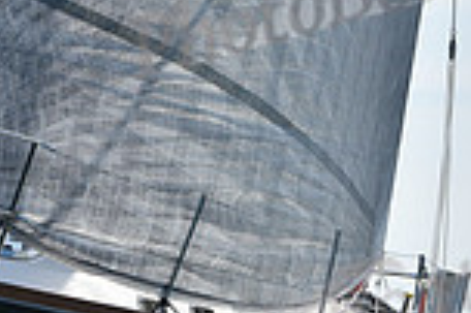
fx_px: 5594
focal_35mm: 428
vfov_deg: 3.2
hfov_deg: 4.8
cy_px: 203
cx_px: -28
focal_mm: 112
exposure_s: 1/3200
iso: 250
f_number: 4.5
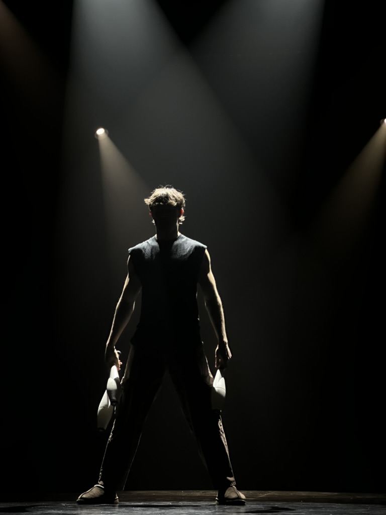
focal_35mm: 77
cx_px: 193
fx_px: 1145
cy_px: 258
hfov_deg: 19.1
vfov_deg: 25.3
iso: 200
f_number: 2.8
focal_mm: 9
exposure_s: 1/96
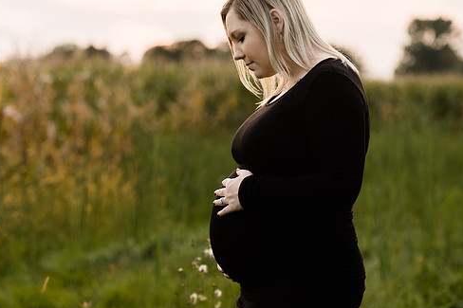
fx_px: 1298
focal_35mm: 101
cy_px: 167
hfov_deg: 20.2
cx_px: 201
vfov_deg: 13.5
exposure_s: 1/320
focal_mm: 85
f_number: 3.2
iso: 200
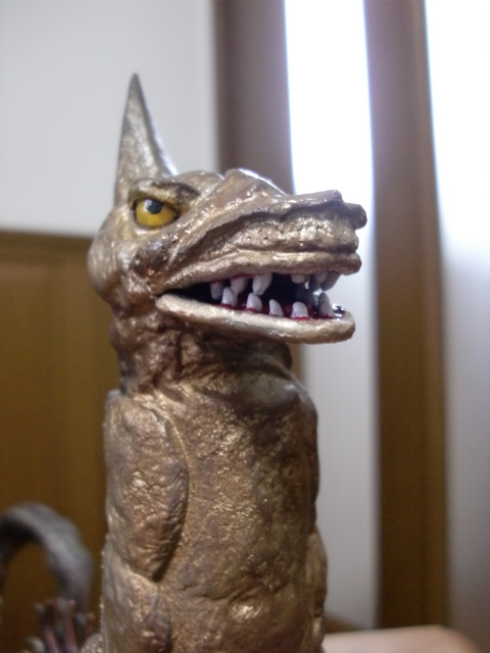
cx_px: 245
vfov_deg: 51.4
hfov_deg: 39.7
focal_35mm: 36
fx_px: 679
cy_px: 326
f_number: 2.8
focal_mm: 6.3
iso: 400
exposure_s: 1/25
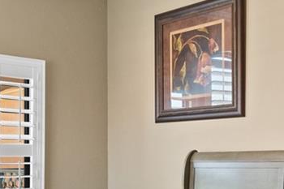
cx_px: 115
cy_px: 172
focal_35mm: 68
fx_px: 537
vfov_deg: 19.6
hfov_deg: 29.6
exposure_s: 1/3
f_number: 8
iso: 400
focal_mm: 14.9
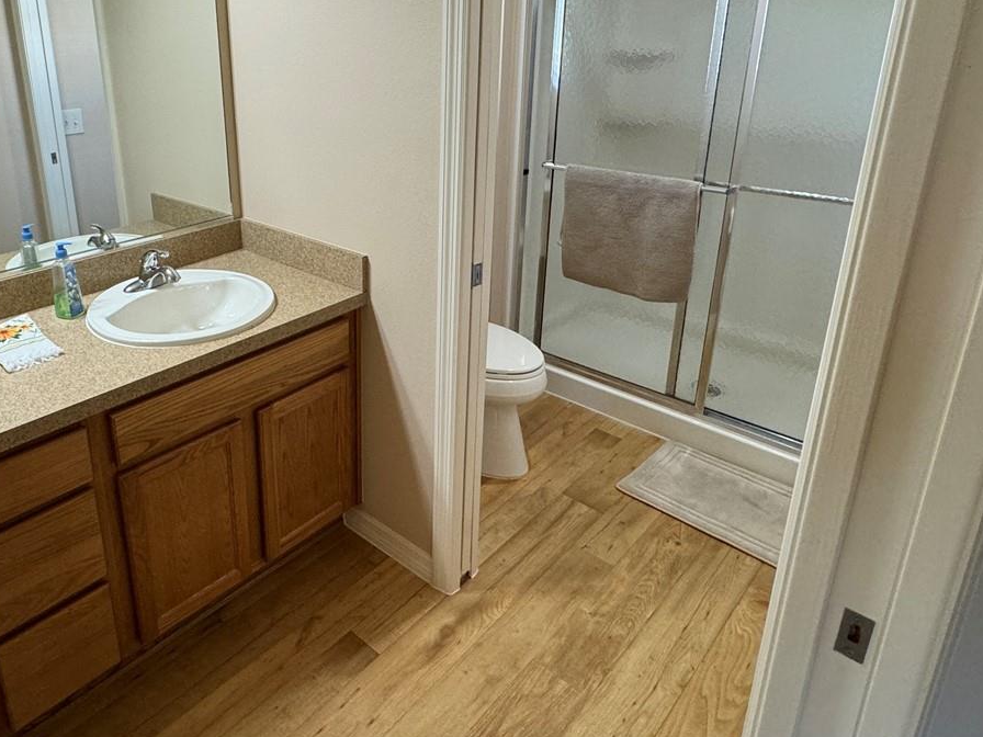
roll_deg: +0.9
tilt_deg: -19.6
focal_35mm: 25
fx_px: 710
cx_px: 339
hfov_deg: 67.7
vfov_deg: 53.9
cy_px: 250
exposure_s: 1/120
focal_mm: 2.22
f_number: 2.2
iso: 250
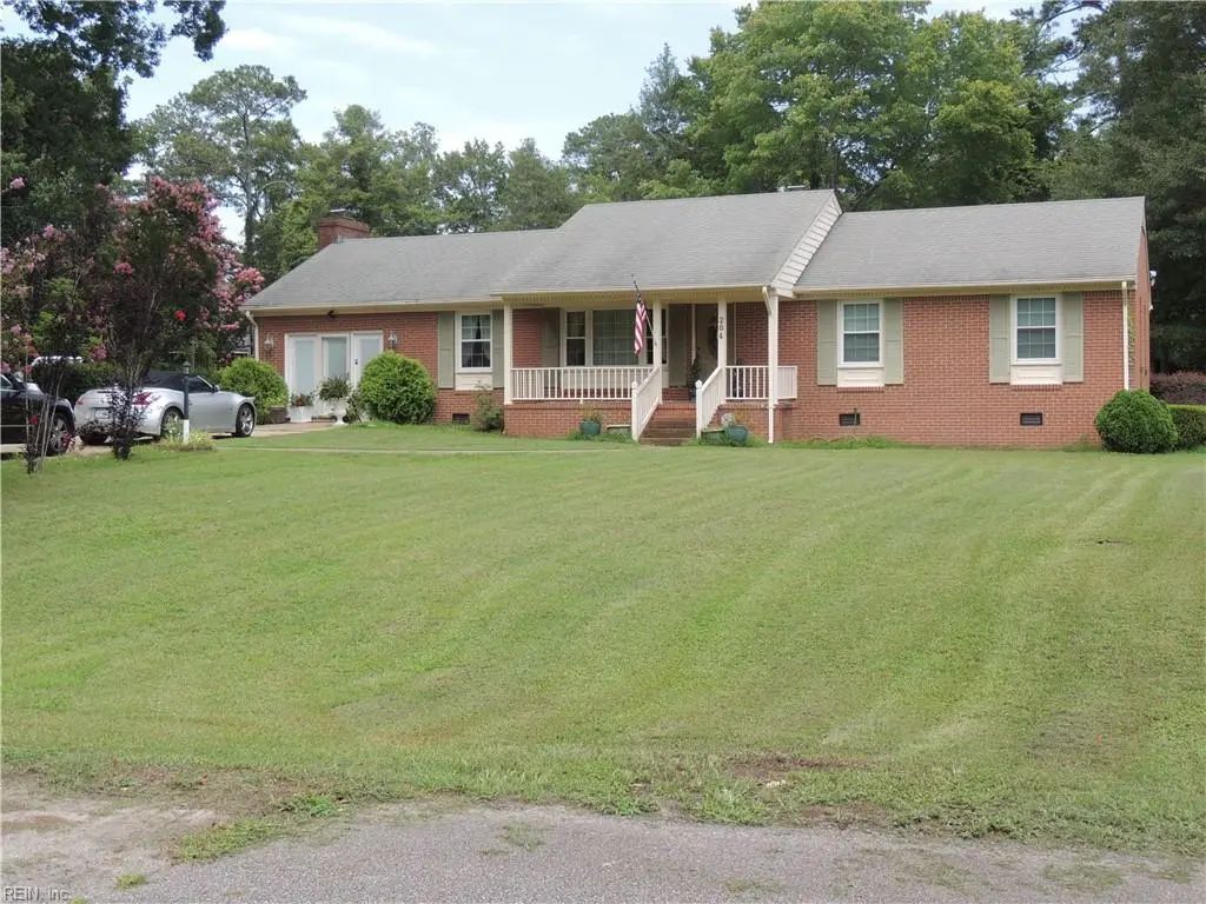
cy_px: 452
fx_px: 1498
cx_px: 603
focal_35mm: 43
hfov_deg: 43.9
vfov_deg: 33.6
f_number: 3.4
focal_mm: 7.6
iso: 100
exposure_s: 1/500
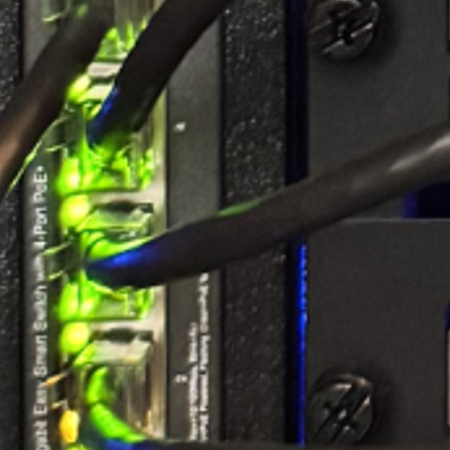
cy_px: -5
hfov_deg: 8.3
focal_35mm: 196
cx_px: 1012
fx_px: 2883
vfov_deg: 8.9
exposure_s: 1/30
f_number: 1.8
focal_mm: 6.8
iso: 800
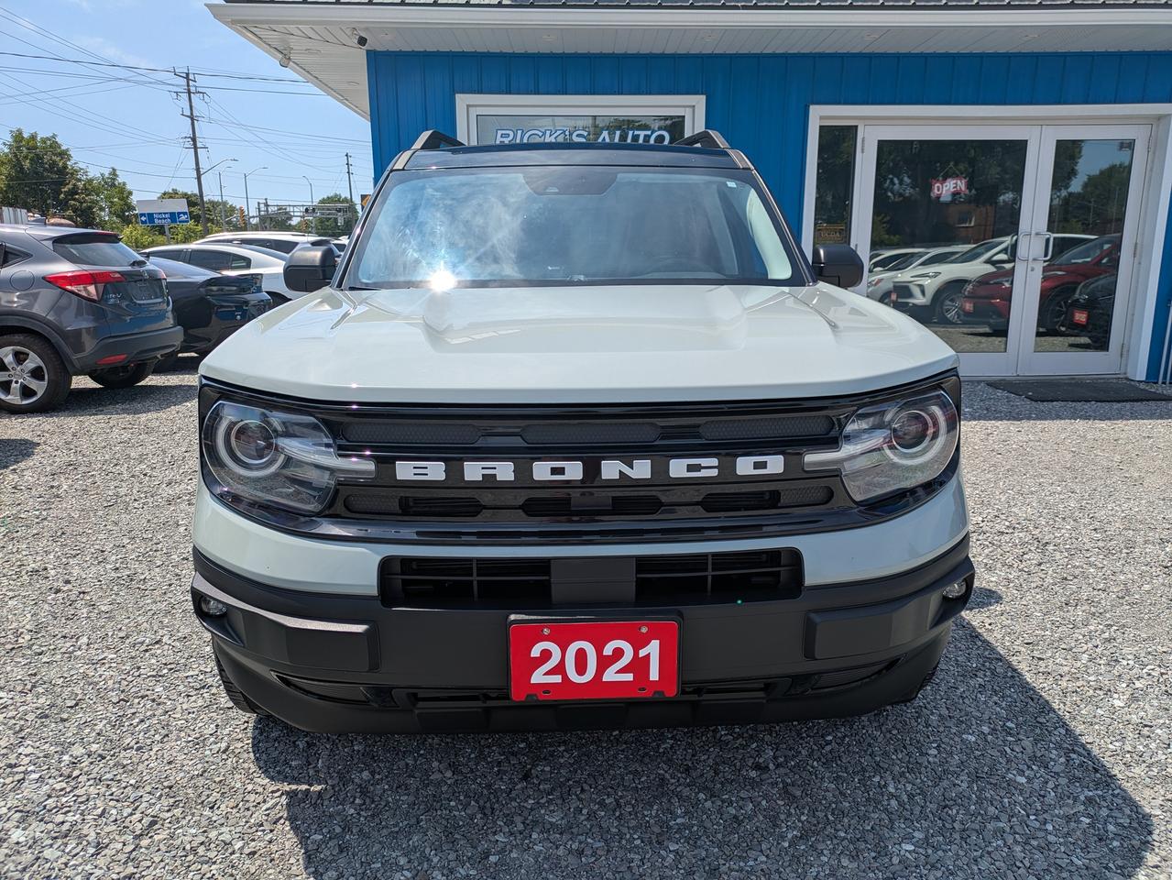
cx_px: 586
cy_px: 440
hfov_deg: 69.4
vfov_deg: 54.9
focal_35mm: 25
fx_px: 847
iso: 47
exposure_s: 1/1919
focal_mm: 5.43
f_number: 1.89
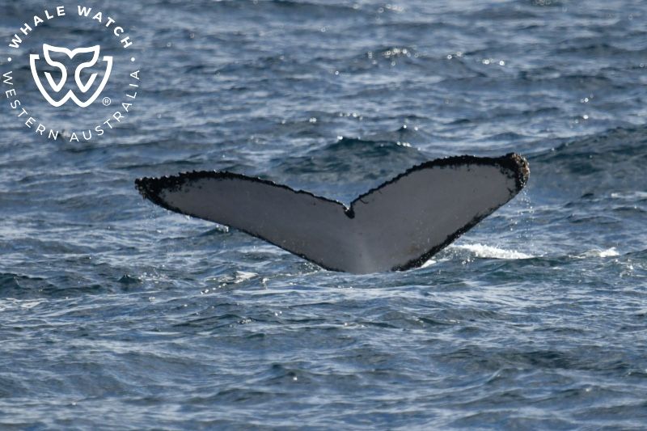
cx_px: 324
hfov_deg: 3.4
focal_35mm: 600
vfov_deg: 2.3
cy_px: 216
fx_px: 10780
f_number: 6.3
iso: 1250
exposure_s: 1/8000
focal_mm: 600
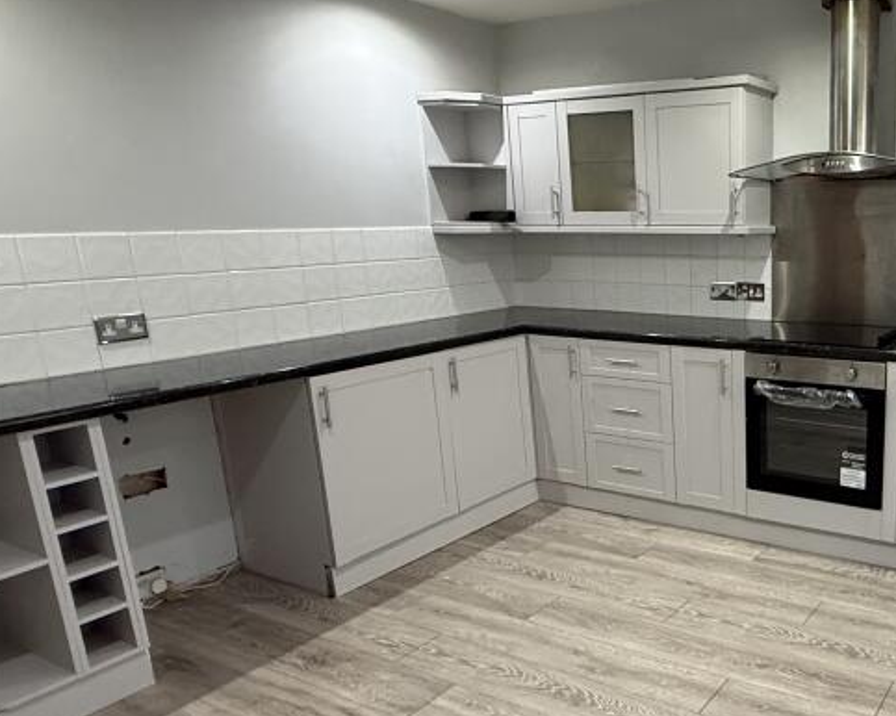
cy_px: 403
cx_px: 761
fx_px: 769
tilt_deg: -14.0
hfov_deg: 54.7
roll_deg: +0.1
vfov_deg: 49.8
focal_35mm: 29
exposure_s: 1/50
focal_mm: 2.22
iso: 640
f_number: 2.2
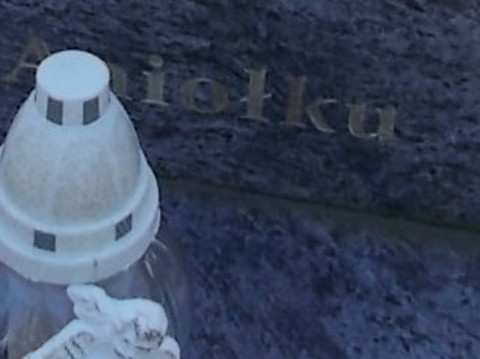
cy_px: -493
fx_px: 1815
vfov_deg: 10.0
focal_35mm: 131
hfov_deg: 15.0
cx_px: 155
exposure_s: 1/400
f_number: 3.2
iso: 80
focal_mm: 4.6
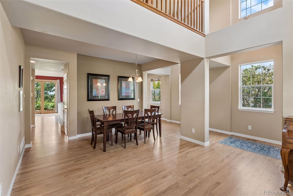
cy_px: 98
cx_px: 146
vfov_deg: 70.4
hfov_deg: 93.3
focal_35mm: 17
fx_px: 138
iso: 400
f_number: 9
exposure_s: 1/10
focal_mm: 17
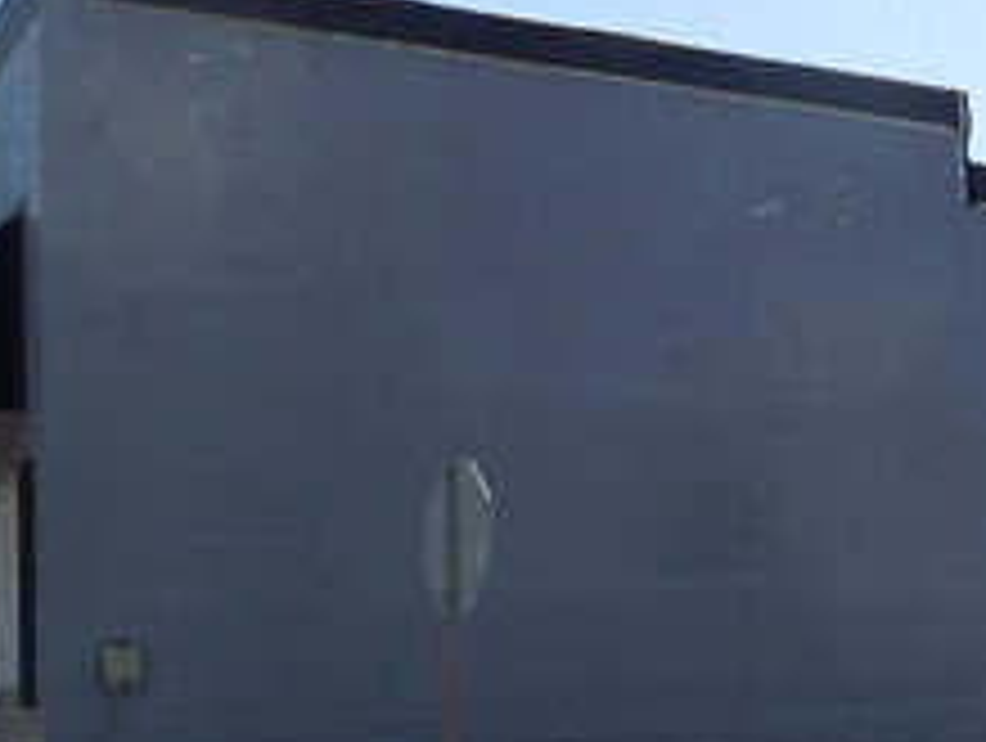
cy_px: 589
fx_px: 1997
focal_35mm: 70
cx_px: 945
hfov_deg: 26.5
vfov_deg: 20.8
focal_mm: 4
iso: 100
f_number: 3.2
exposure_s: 1/1000
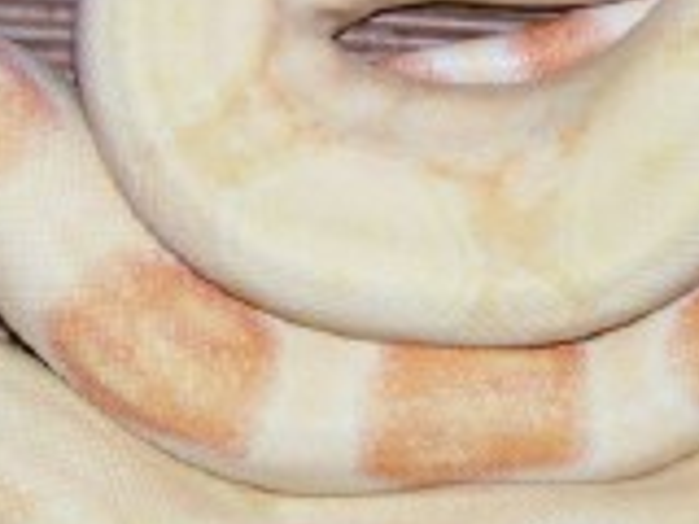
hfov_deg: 21.7
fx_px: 1817
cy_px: 153
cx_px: 487
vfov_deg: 16.4
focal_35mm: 90
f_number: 2.7
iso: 80
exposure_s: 1/64
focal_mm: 6
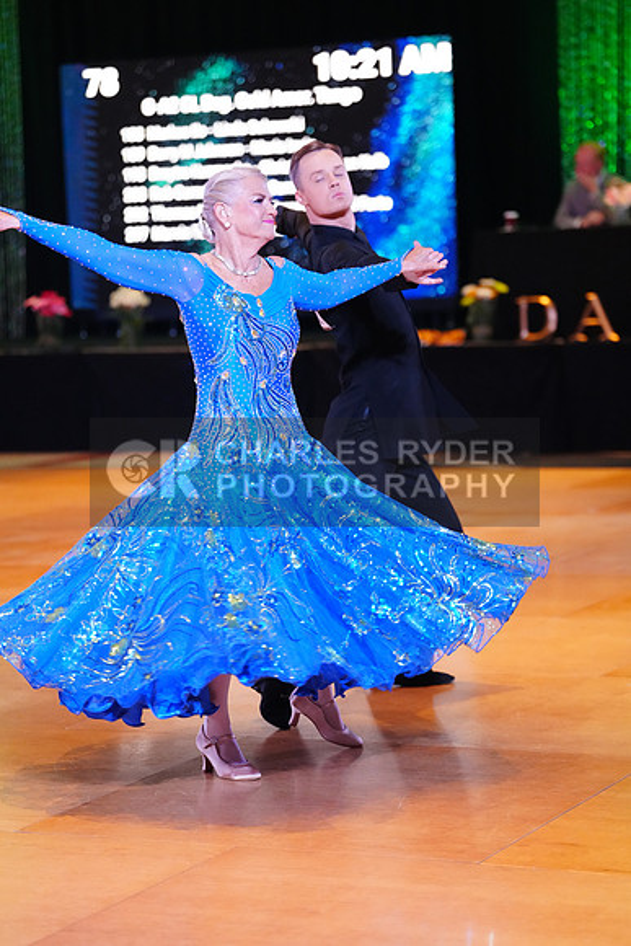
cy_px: 473
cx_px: 316
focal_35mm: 100
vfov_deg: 20.4
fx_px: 2627
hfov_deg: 13.7
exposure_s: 1/400
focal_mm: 100
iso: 5000
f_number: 2.8
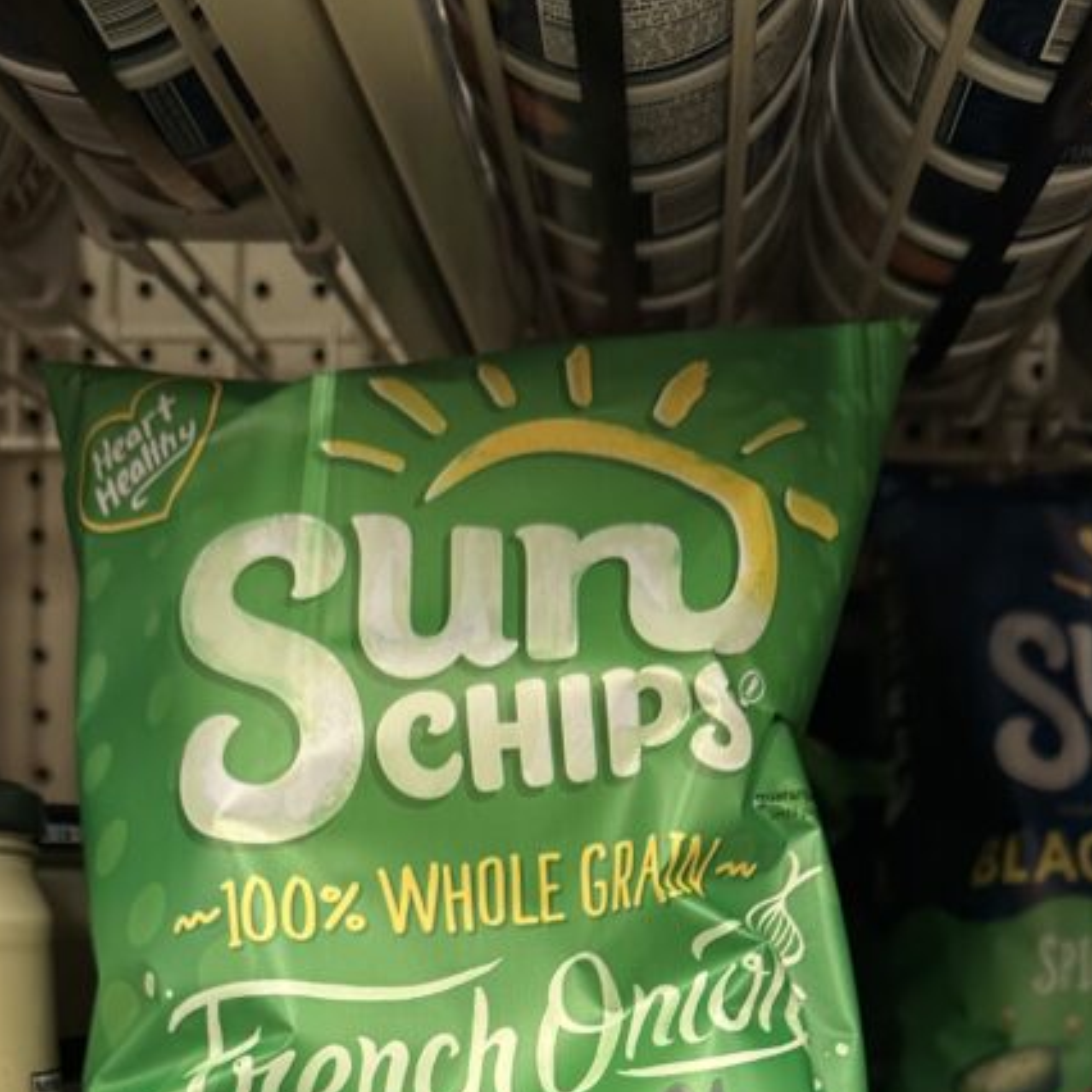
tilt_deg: -13.7
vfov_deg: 29.1
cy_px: 1292
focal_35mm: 51
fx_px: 1820
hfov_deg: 33.4
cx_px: 510
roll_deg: -1.3
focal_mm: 6.86
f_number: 1.78
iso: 200
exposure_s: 1/61
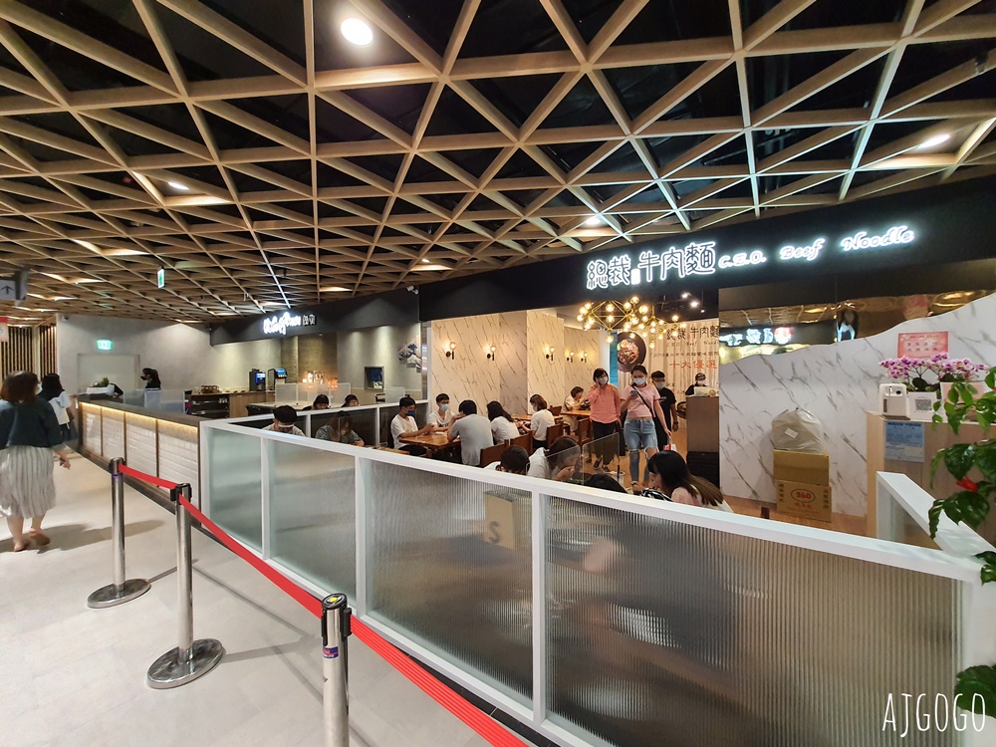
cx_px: 498
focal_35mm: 13
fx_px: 374
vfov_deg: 89.9
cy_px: 374
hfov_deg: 106.2
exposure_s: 1/60
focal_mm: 1.74
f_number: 2.2
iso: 320
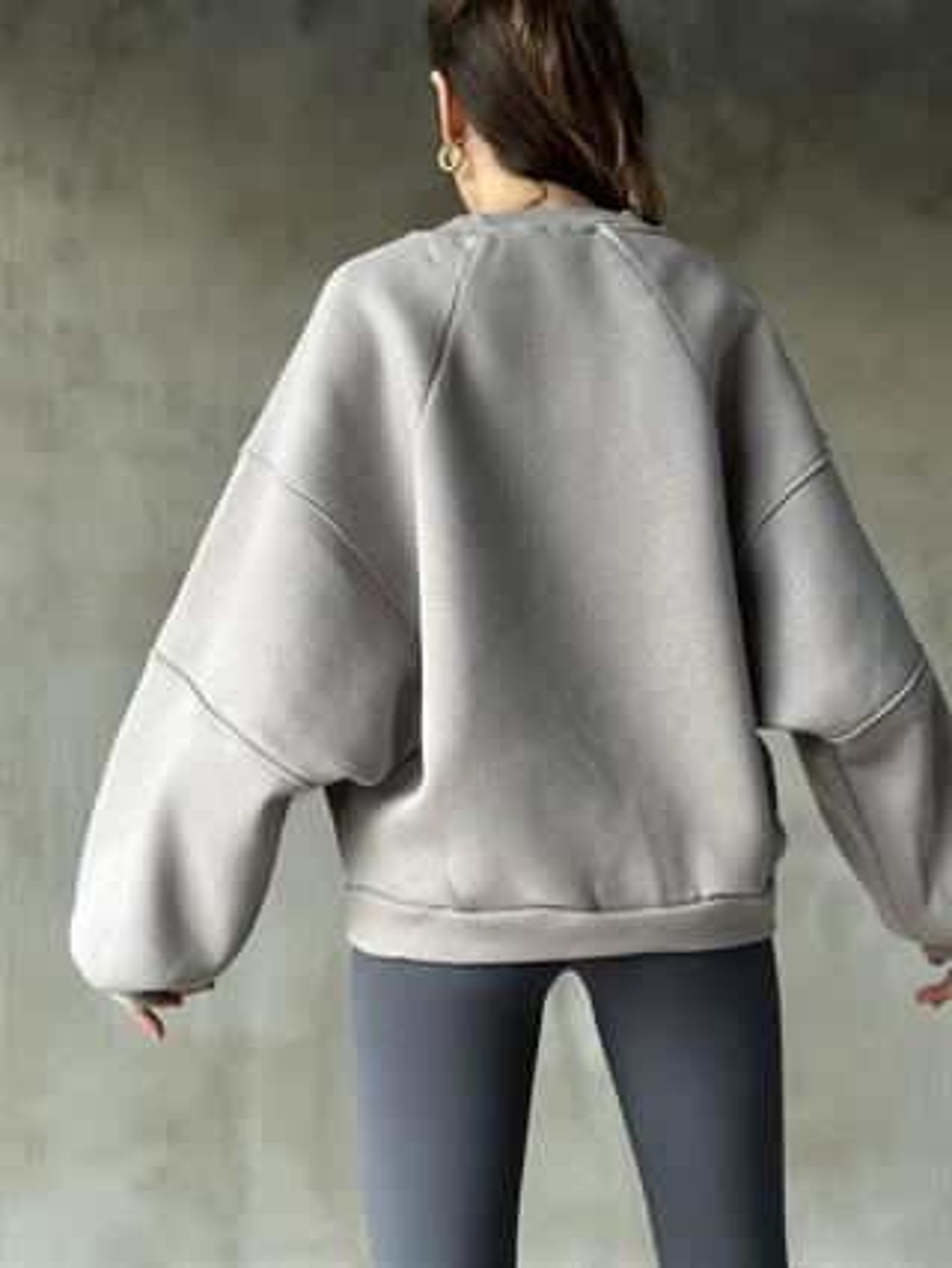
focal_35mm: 48
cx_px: 476
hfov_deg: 30.3
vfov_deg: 39.6
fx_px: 1758
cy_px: 634
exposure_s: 1/60
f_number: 1.78
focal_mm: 6.86
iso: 250
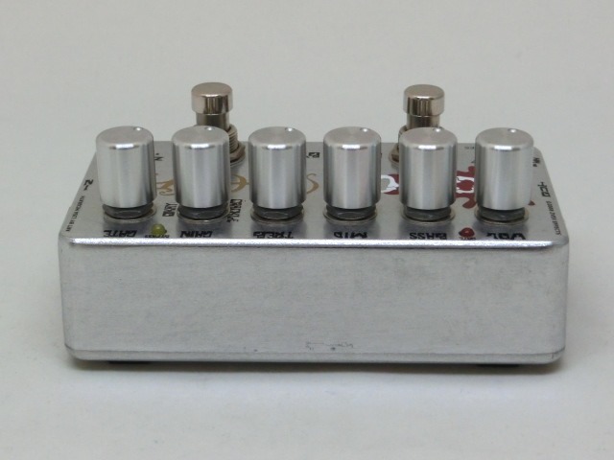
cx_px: 307
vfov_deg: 18.4
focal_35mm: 80
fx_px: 1419
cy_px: 230
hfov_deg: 24.4
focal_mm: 14.3
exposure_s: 1/80
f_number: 5.4
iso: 640
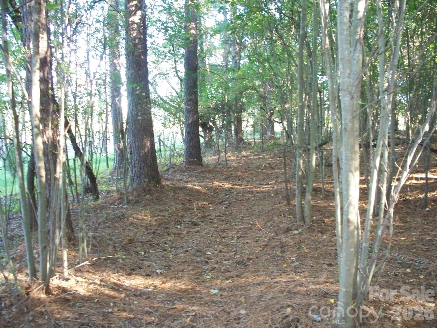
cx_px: 218
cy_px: 164
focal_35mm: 36
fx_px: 454
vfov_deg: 39.7
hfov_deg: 51.4
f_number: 2.8
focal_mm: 7.54
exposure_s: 1/40
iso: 400
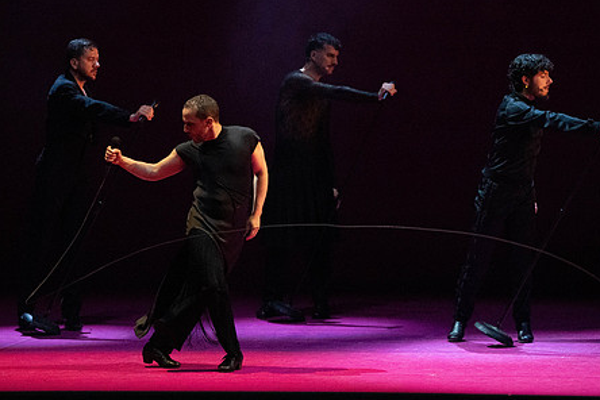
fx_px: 6200
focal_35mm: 372
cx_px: 250
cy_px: 156
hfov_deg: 5.5
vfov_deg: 3.7
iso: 25600
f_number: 5.6
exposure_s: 1/320
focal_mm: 285
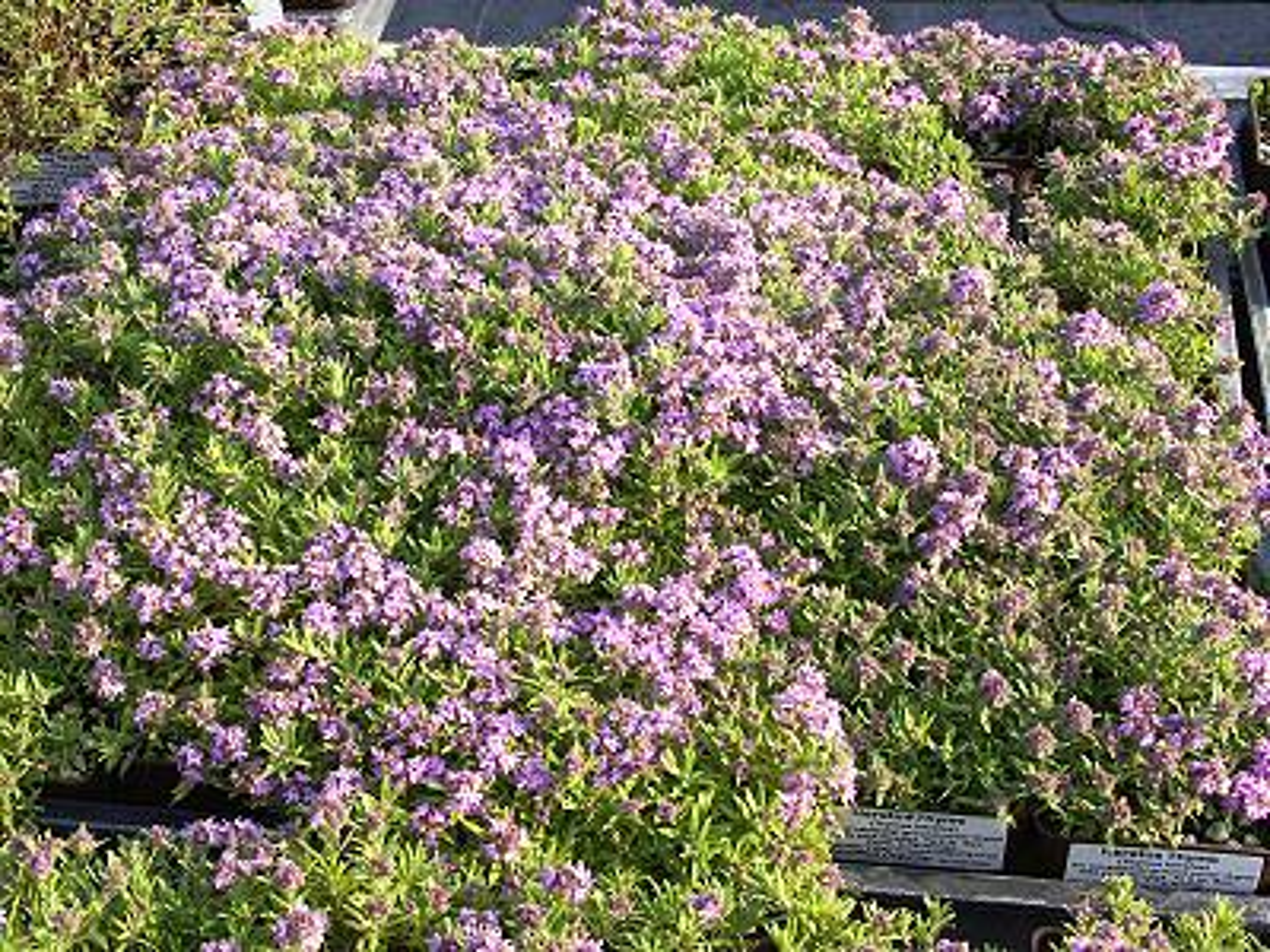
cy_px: 476
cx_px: 635
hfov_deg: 45.8
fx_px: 1504
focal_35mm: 41
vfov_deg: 35.1
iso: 200
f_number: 6.3
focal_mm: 10.59
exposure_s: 1/200
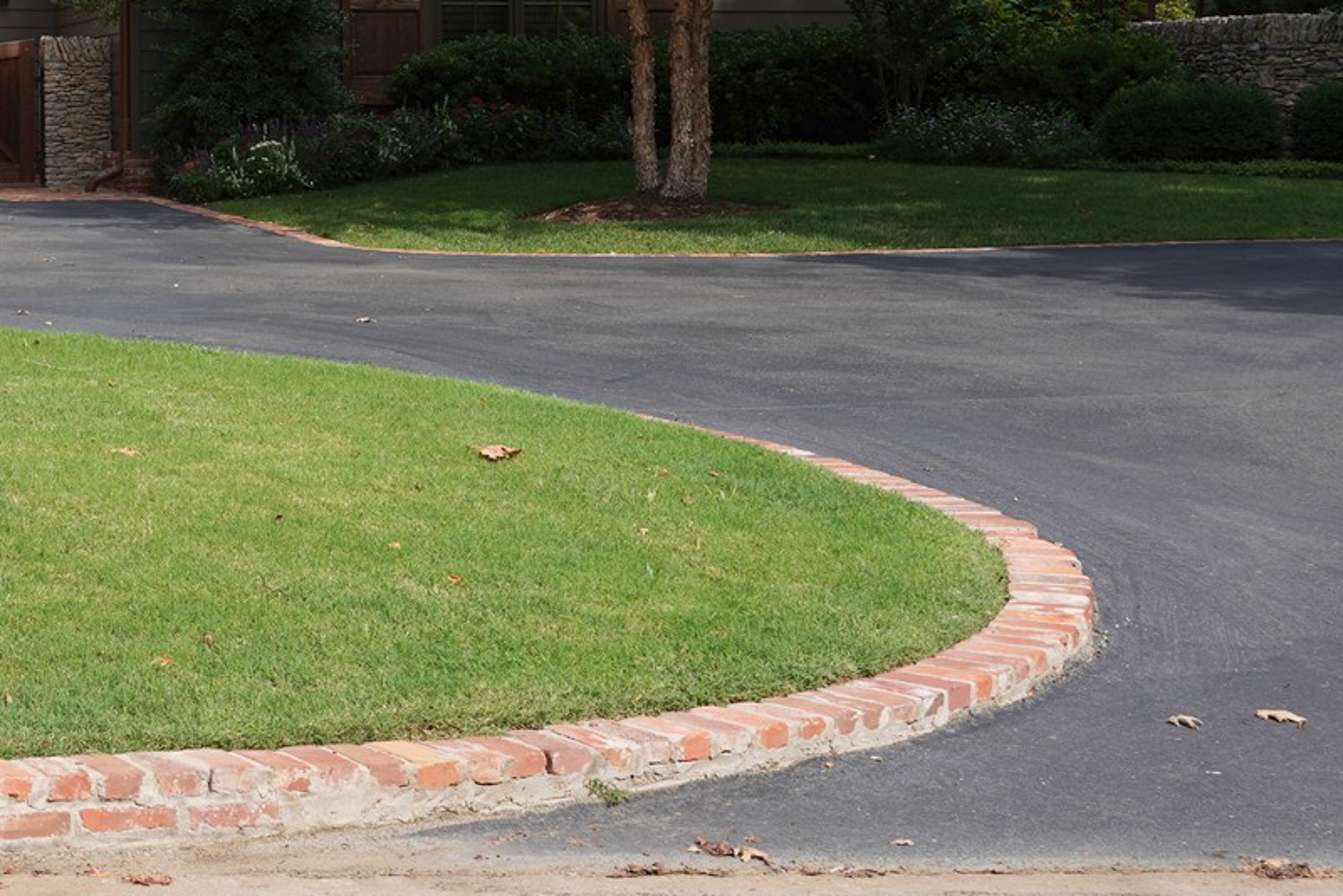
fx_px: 3359
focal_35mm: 90
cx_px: -248
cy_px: -15
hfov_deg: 21.1
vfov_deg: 14.9
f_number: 11
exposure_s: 1/100
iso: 100
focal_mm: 36
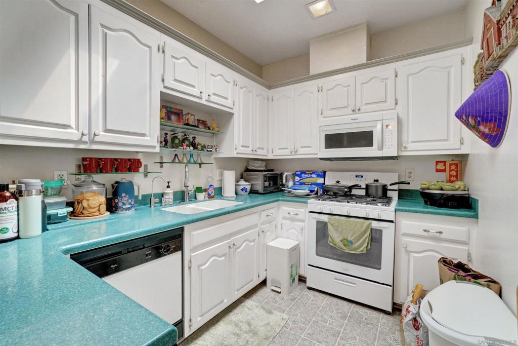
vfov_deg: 77.3
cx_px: 259
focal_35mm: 15
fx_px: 216
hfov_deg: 100.4
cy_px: 173
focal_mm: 10
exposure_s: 1/50
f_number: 8
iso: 400
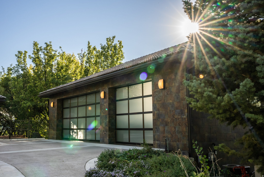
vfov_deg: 33.4
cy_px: 88
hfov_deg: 48.4
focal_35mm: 40
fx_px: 293
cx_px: 132
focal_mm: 40
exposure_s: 1/80
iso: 500
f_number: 22
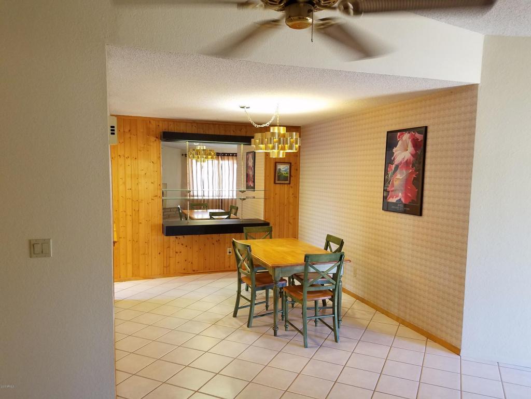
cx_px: 266
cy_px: 200
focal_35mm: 26
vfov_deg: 53.1
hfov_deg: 67.3
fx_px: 399
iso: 160
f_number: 1.7
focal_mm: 4.2
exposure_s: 1/24
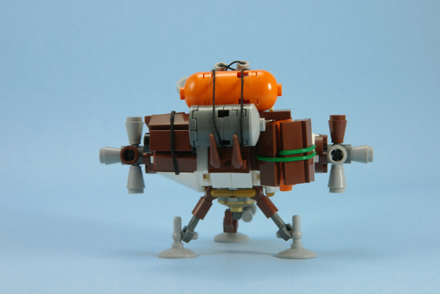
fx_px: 1333
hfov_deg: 18.7
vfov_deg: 12.6
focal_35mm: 109
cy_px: 147
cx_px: 227
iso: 400
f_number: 11
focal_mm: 70
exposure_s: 1/15
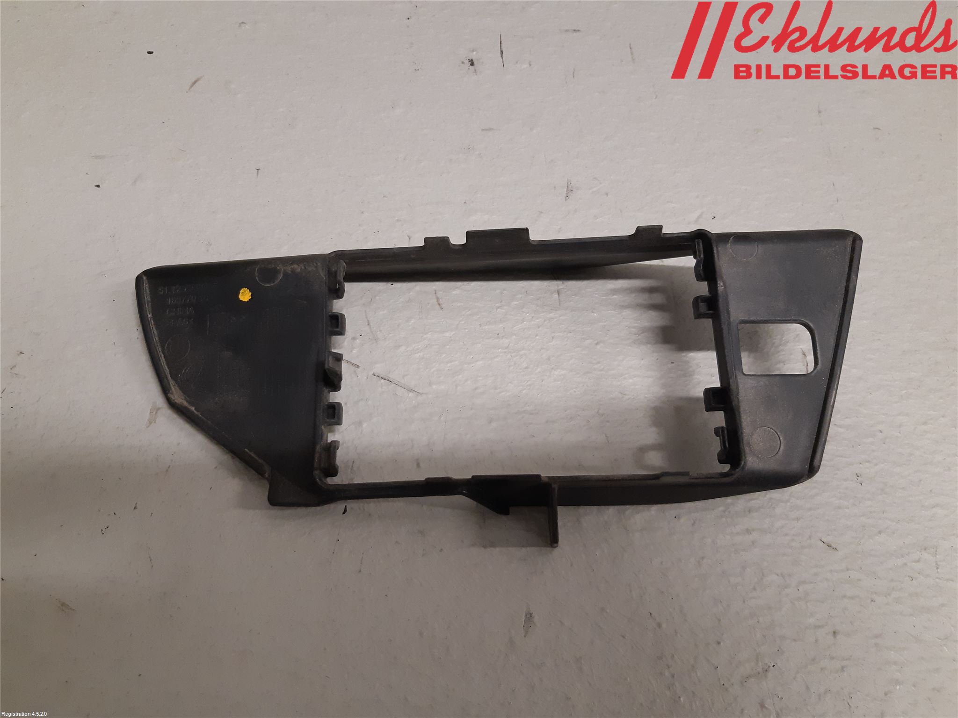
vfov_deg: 53.1
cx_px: 479
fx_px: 720
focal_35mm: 26
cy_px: 359
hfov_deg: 67.3
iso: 200
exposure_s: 1/60
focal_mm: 3.93
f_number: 1.7
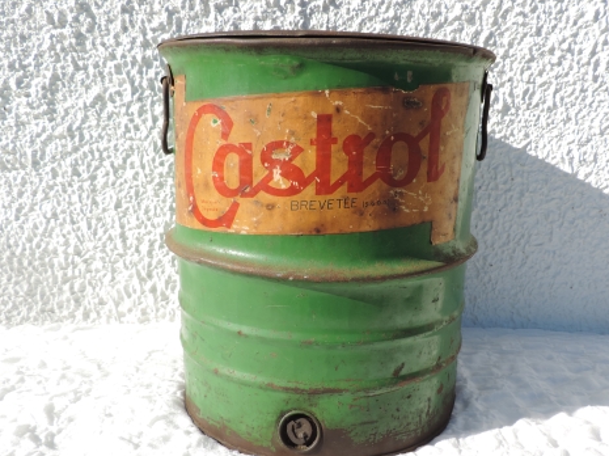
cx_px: 327
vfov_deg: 45.3
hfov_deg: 58.3
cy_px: 262
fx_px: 545
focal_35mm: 31
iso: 80
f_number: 3
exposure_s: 1/800
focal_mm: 4.3
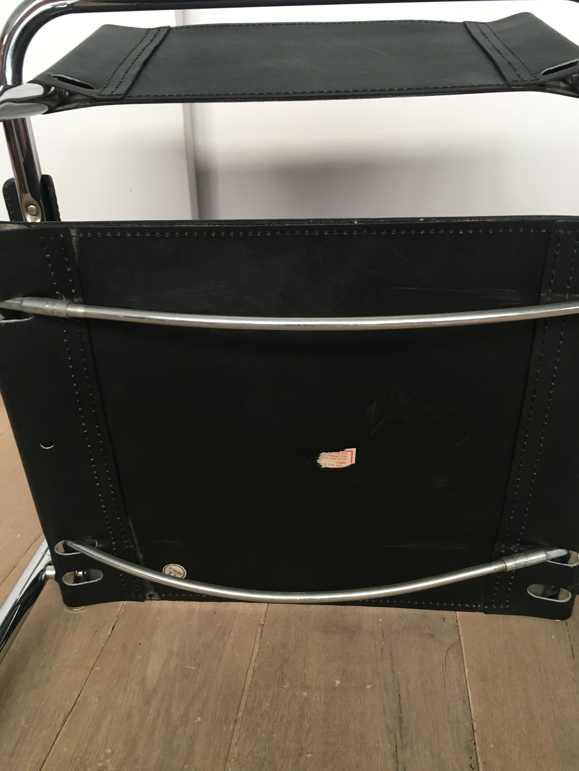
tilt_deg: -22.5
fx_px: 647
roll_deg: +3.4
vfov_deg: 61.7
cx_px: 290
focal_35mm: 29
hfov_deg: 48.2
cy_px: 386
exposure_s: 1/33
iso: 125
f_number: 2.2
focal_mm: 4.15
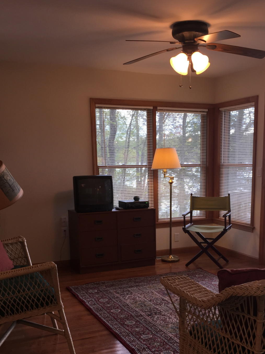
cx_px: 158
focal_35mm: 43
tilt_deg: -12.2
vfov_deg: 43.0
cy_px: 247
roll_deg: +1.1
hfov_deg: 33.5
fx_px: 439
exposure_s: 1/37
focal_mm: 4.15
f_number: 2.2
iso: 32
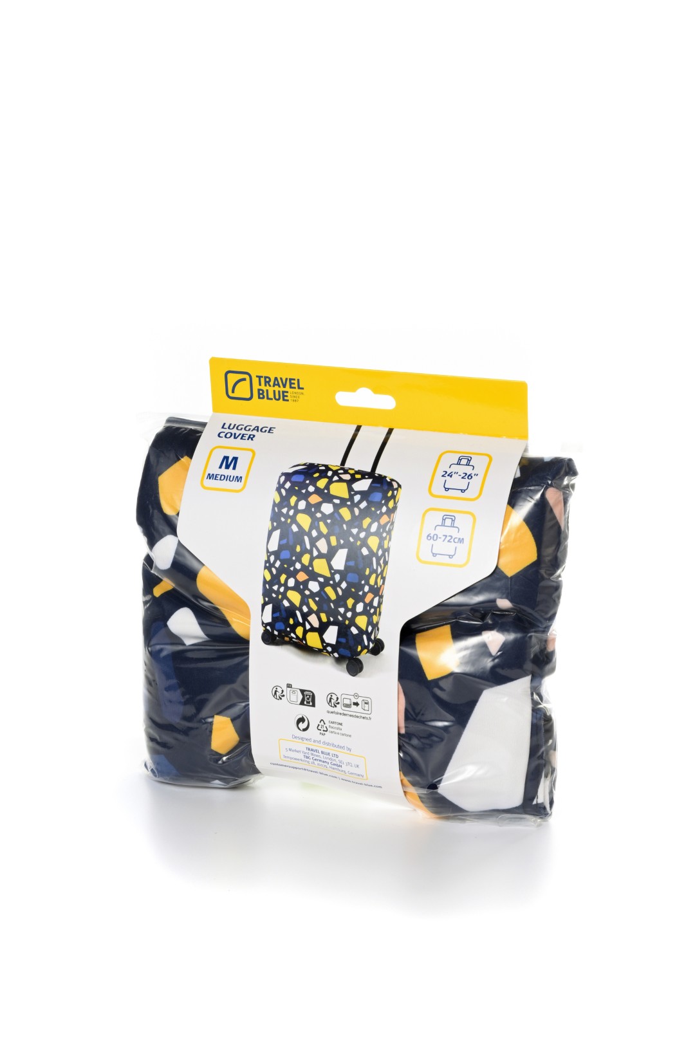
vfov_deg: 21.9
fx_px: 2694
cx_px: 348
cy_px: 522
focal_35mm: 93
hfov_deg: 14.7
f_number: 16
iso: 100
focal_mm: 62
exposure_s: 1/160
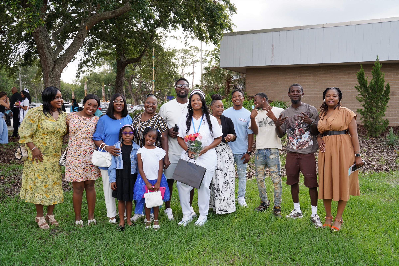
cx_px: 200
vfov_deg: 42.3
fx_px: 344
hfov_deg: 60.3
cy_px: 133
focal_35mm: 31
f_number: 6.3
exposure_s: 1/100
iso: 100
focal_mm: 31
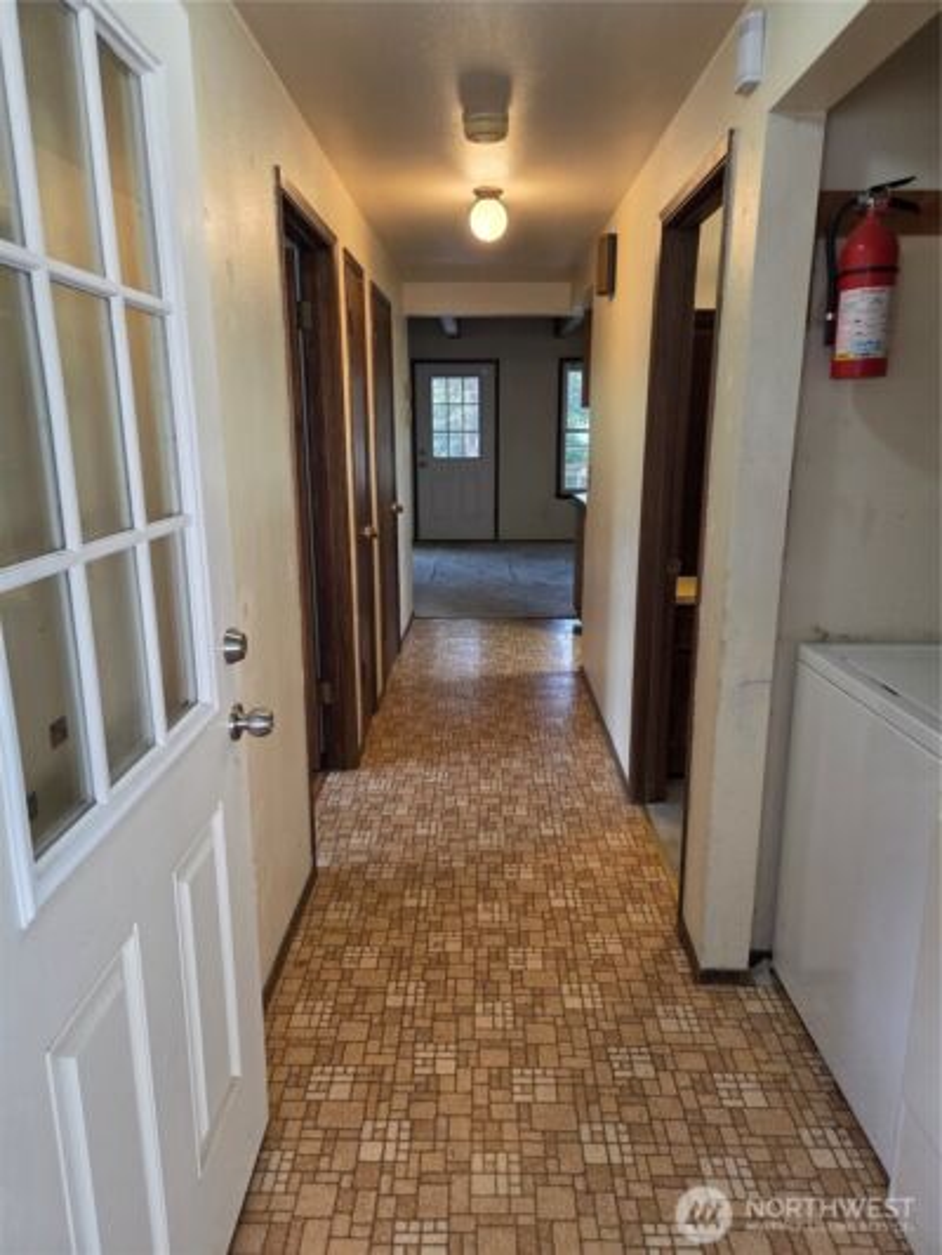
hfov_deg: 58.9
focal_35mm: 23
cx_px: 471
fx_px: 834
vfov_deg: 73.9
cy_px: 628
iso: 320
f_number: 1.8
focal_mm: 5.4
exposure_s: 1/120
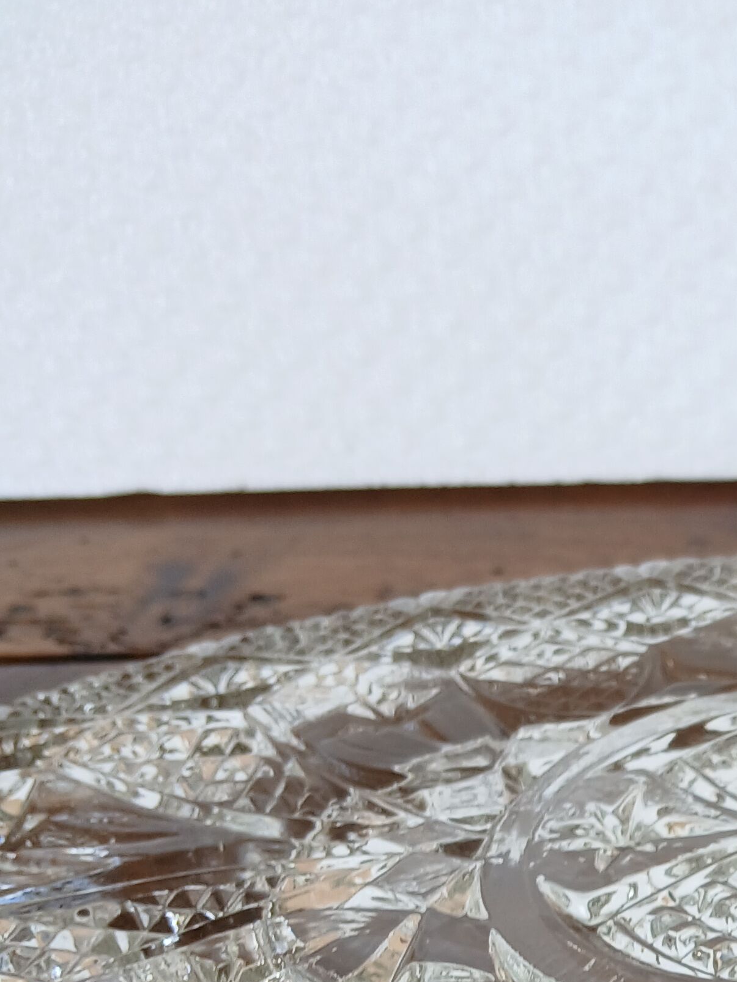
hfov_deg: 20.5
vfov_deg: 26.4
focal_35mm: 66
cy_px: 1156
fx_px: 1874
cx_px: 935
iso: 25
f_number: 1.8
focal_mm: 3.98
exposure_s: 1/100
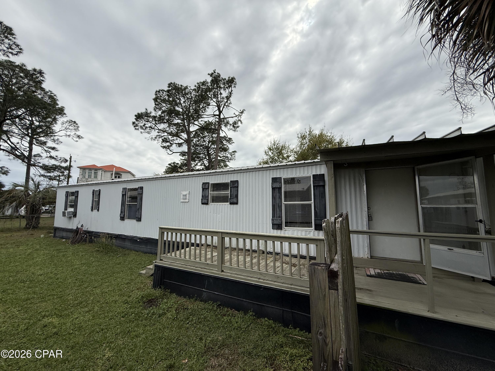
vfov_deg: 85.7
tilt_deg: +6.1
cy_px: 186
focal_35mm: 14
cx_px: 248
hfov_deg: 102.1
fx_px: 200
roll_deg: -0.7
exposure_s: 1/2841
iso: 64
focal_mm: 2.22
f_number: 2.2
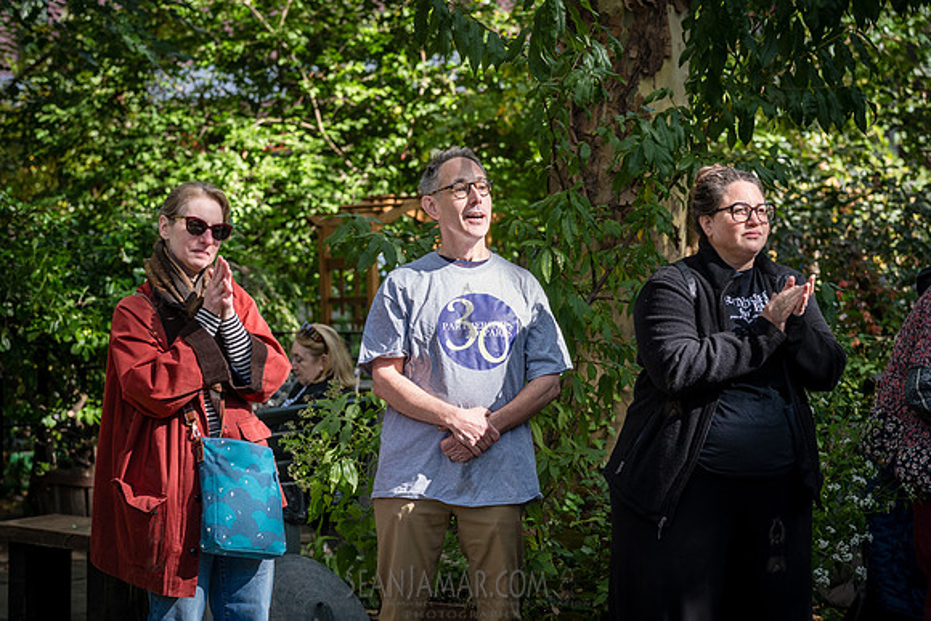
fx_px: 2403
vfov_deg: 14.7
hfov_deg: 21.9
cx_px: 422
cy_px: 317
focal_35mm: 93
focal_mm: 78
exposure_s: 1/250
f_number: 4
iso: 160
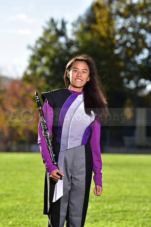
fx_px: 1132
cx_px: 76
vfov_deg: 11.4
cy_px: 114
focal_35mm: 180
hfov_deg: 7.6
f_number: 5.6
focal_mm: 180
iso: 80
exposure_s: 1/250
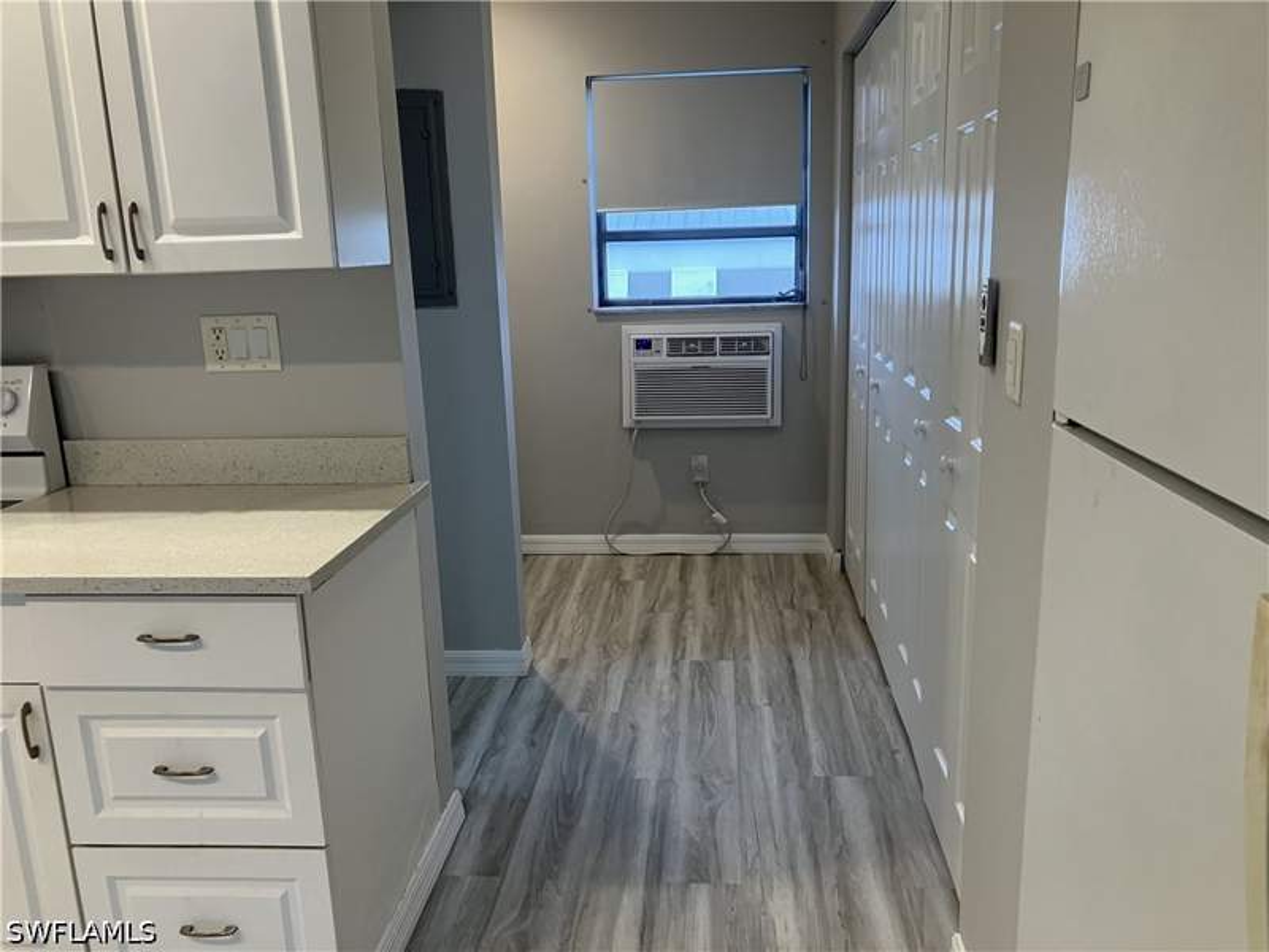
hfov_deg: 63.4
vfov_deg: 49.7
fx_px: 1026
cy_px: 476
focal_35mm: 28
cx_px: 634
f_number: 1.8
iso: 64
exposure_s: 1/60
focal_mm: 3.99
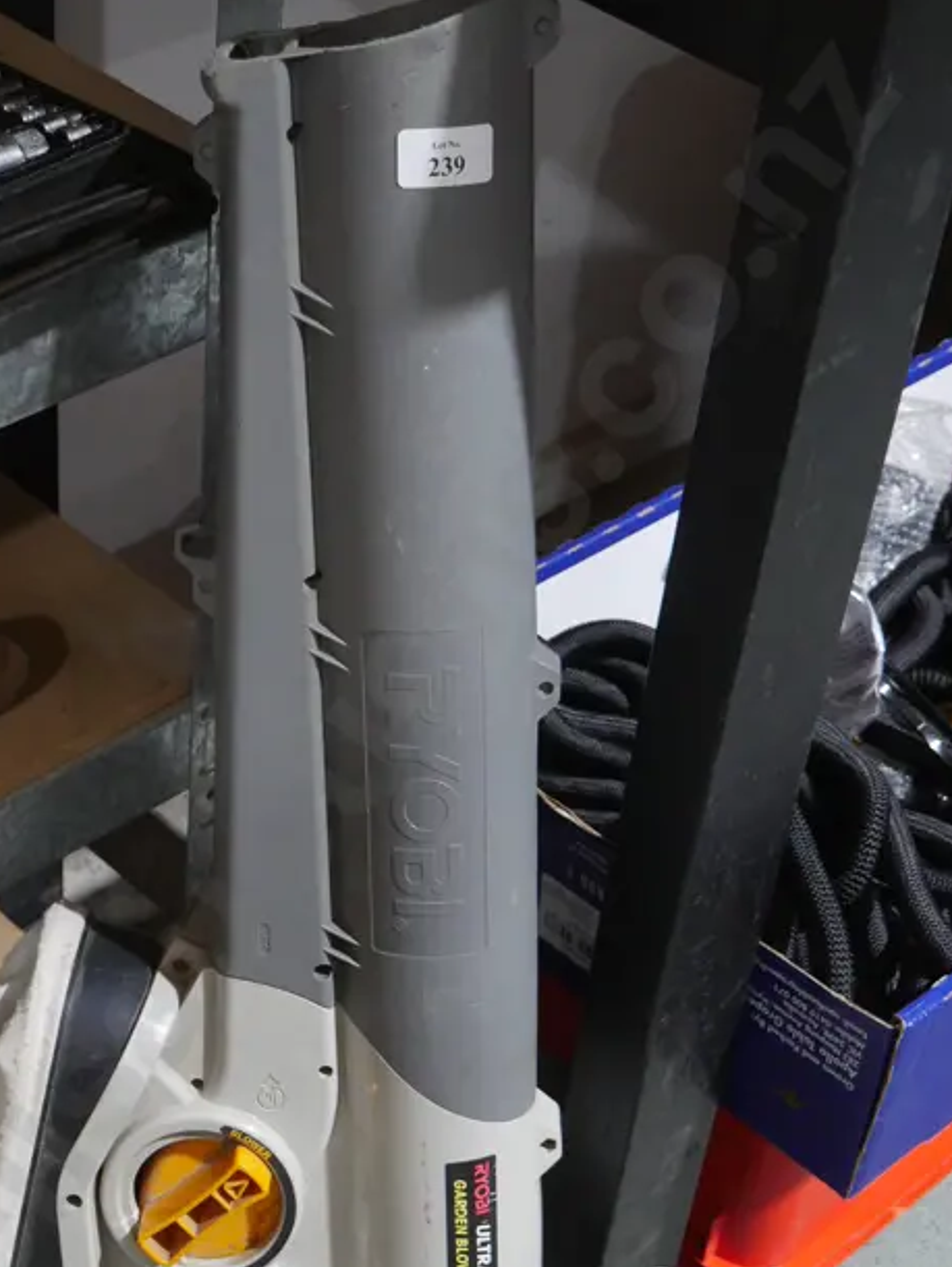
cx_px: 228
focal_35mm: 67
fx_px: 2454
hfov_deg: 21.7
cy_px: 917
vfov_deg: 28.6
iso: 1000
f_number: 4.5
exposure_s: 1/60
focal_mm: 20
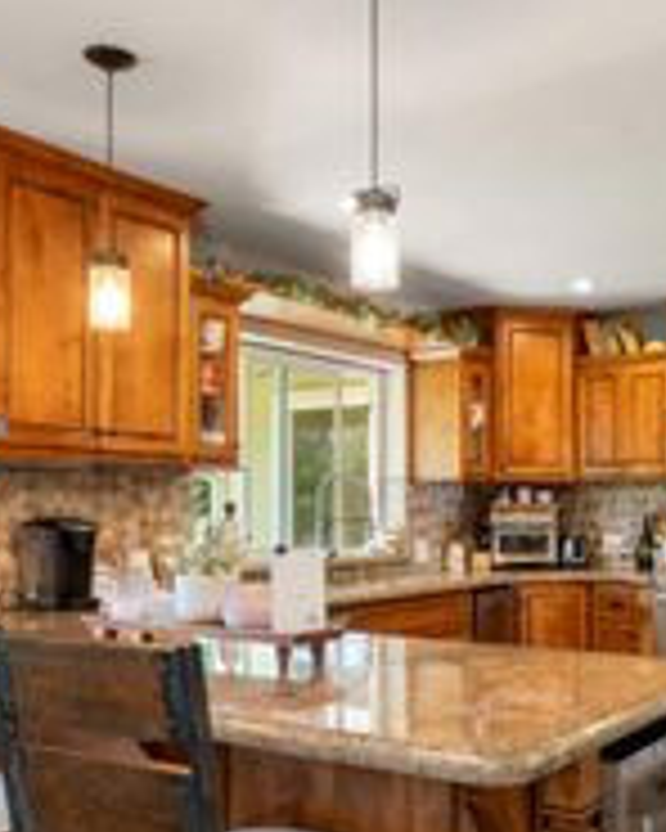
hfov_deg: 37.2
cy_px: 515
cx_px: 486
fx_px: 967
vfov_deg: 46.2
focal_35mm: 39
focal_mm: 15.5
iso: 320
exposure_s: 1/1.25
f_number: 14
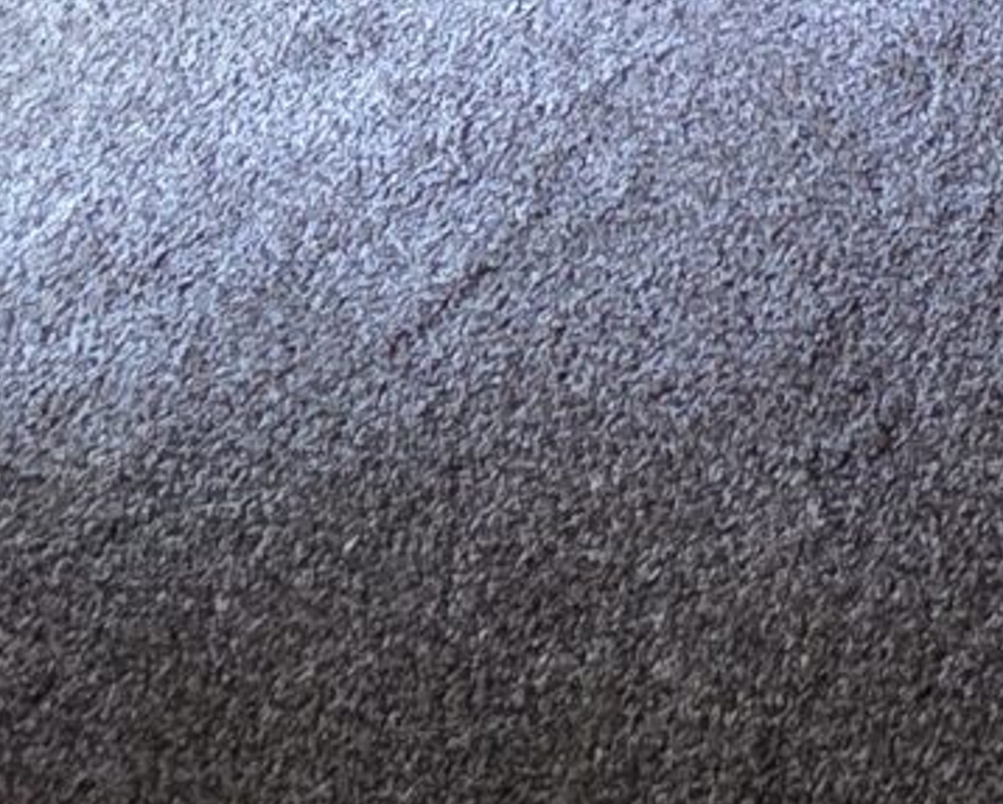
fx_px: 2020
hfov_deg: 21.8
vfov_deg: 14.6
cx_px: 1608
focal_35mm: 68
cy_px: -1121
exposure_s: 1/60
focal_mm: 2.2
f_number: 2.2
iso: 640
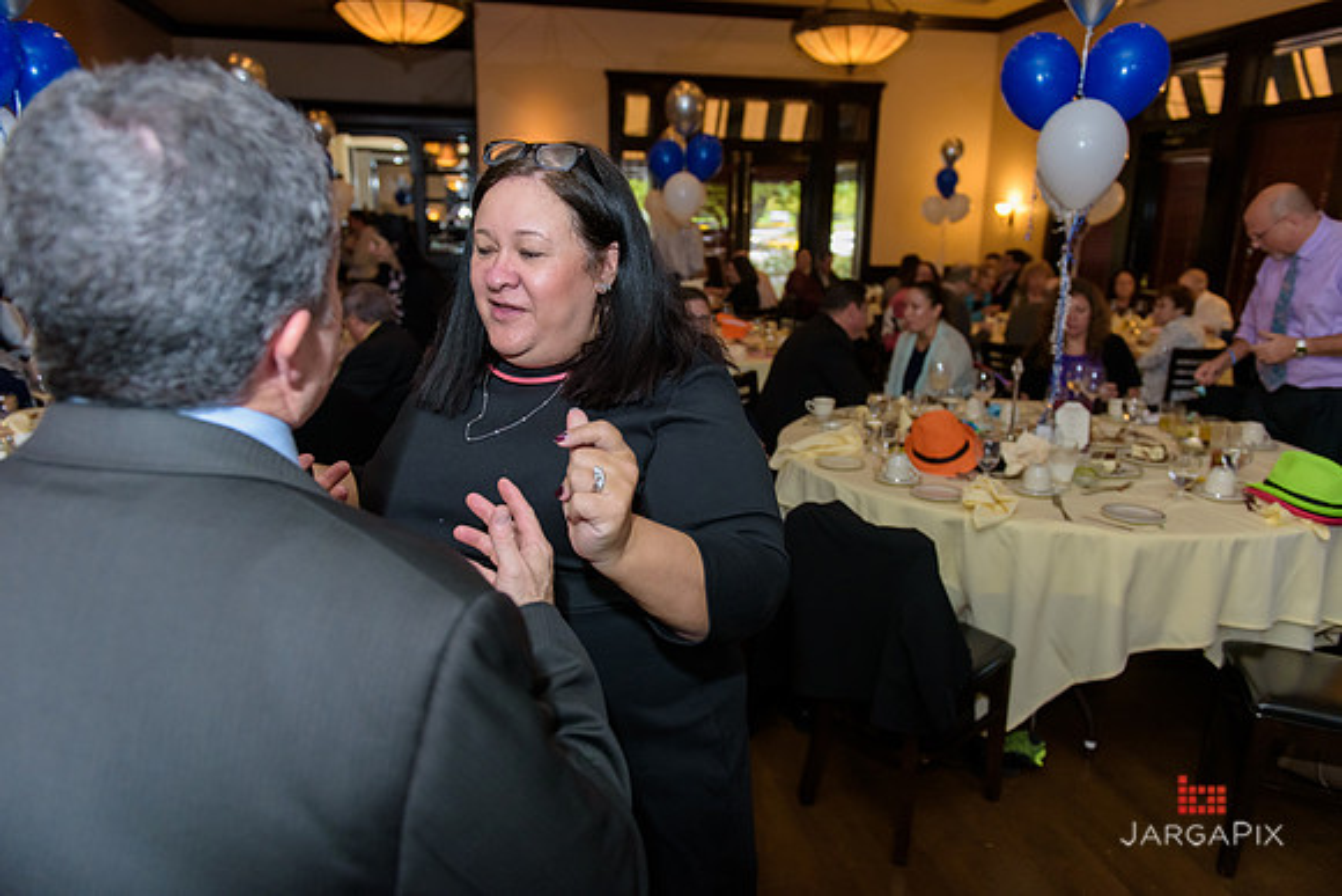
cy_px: 448
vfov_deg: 53.2
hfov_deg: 73.7
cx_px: 671
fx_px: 895
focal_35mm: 24
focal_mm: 24
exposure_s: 1/125
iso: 1600
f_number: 3.2
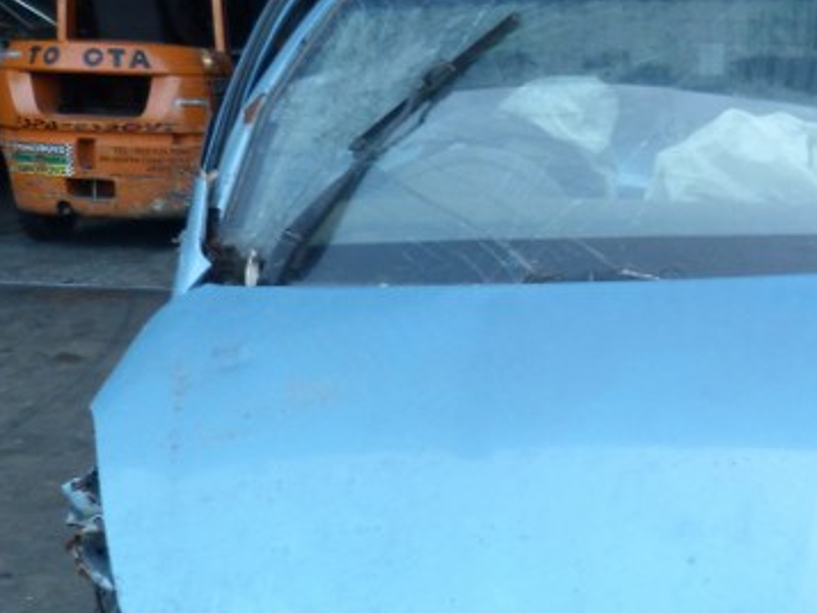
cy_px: 602
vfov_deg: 25.0
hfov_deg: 33.4
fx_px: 1322
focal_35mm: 56
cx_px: 641
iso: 160
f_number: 2.8
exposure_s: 1/60
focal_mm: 4.5
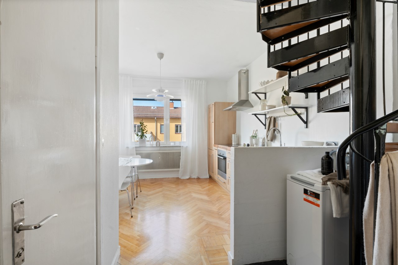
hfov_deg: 93.3
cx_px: 199
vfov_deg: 70.4
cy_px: 132
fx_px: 188
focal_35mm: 17
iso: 100
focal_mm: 17
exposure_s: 1.6
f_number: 11
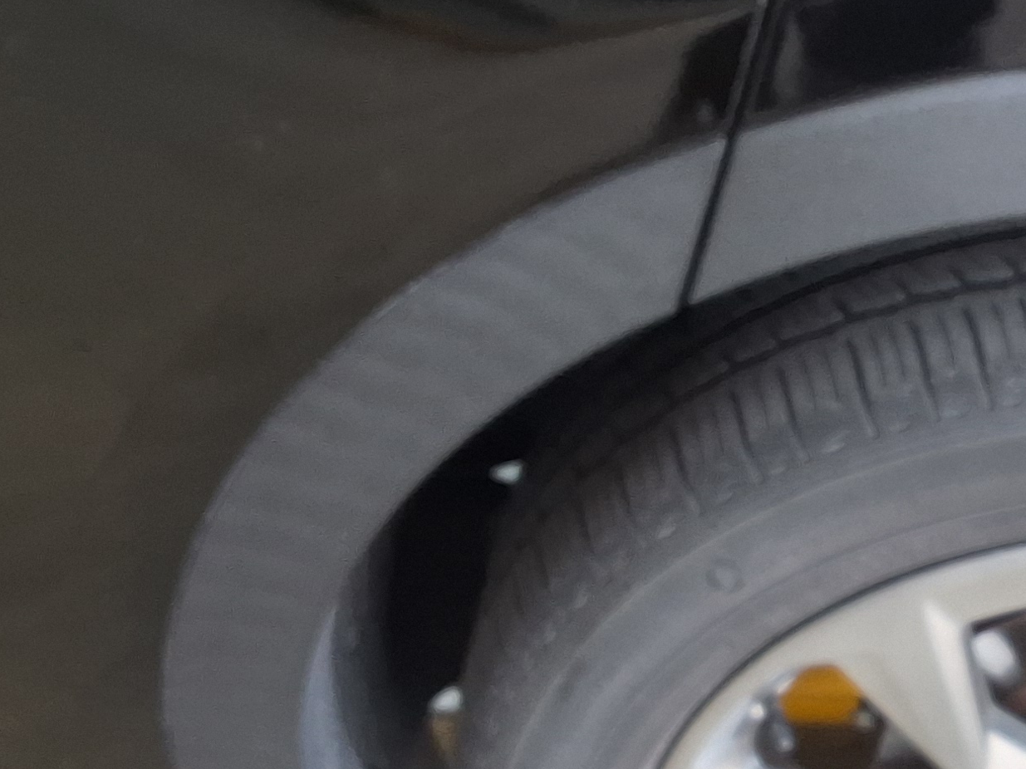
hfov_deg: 24.9
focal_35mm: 74
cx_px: 1069
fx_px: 2193
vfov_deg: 19.6
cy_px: 639
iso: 32
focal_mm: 2.91
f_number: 1.9
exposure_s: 1/159
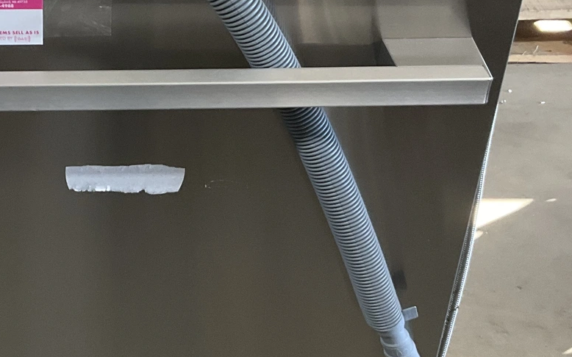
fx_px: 1231
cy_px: 207
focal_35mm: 79
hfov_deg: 25.5
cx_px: 77
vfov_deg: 16.5
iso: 100
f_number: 1.8
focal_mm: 3
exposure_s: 1/60
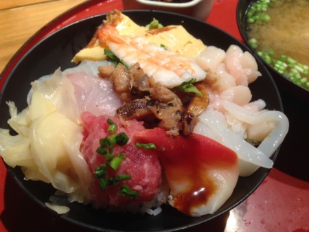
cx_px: 154
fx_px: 295
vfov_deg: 43.0
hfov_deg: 55.3
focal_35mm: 33
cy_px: 116
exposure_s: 1/20
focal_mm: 4.12
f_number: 2.4
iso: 64
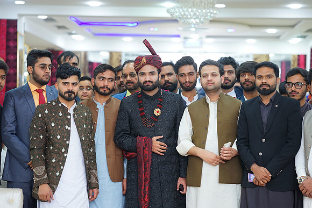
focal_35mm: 85
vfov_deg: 16.1
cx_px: 156
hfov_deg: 23.9
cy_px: 104
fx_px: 737
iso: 1000
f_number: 2.8
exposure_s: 1/160
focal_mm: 85
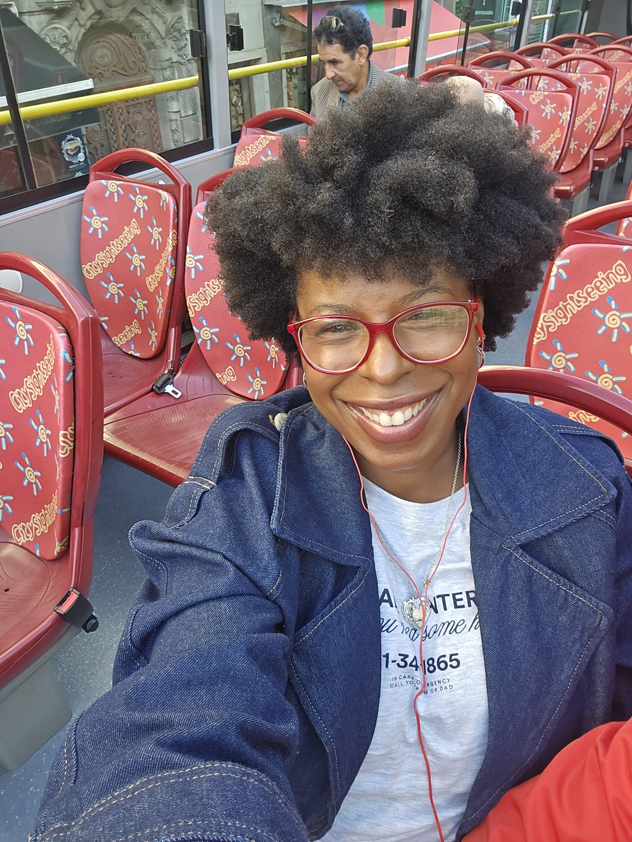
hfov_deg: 54.9
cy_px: 421
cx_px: 316
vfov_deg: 69.4
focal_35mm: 25
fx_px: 609
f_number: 2.2
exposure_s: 1/100
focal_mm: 3.3
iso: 80
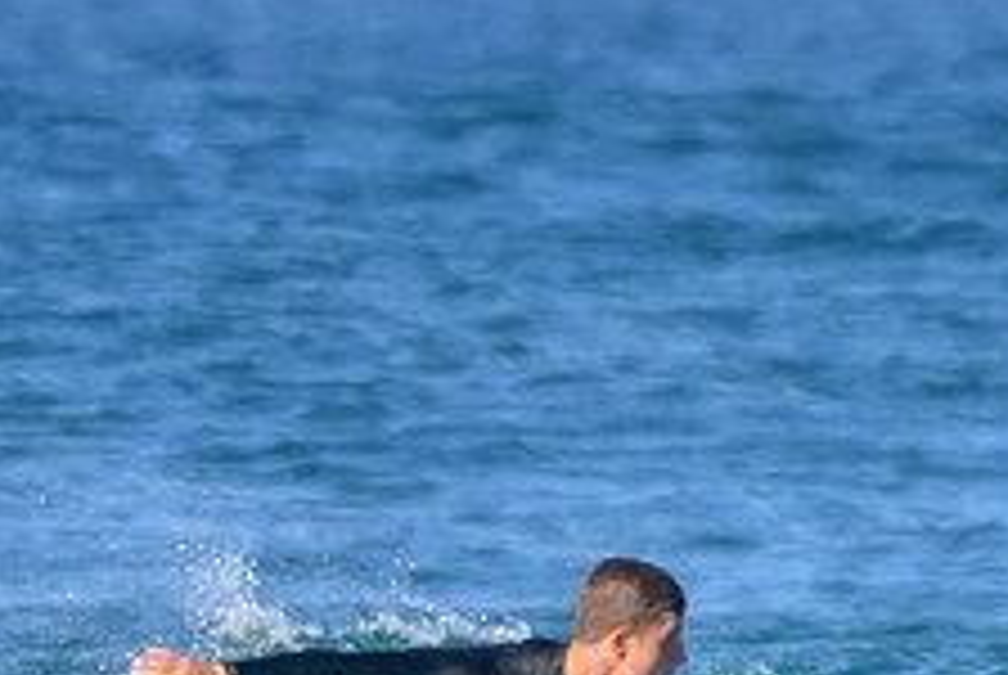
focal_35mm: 2813
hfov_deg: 0.7
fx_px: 78866
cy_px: 535
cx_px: 792
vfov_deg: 0.5
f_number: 11
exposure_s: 1/2000
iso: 1400
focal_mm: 800
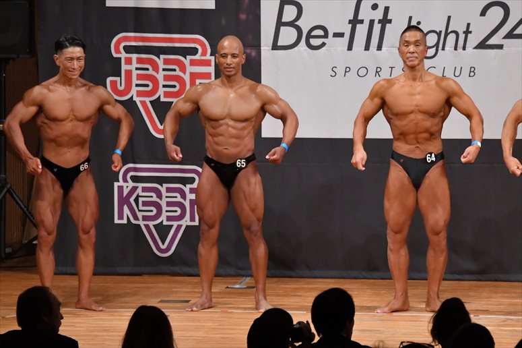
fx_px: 3913
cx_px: 261
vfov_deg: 5.1
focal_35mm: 270
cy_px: 174
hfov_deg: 7.6
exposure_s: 1/400
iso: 7200
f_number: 5.6
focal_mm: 180
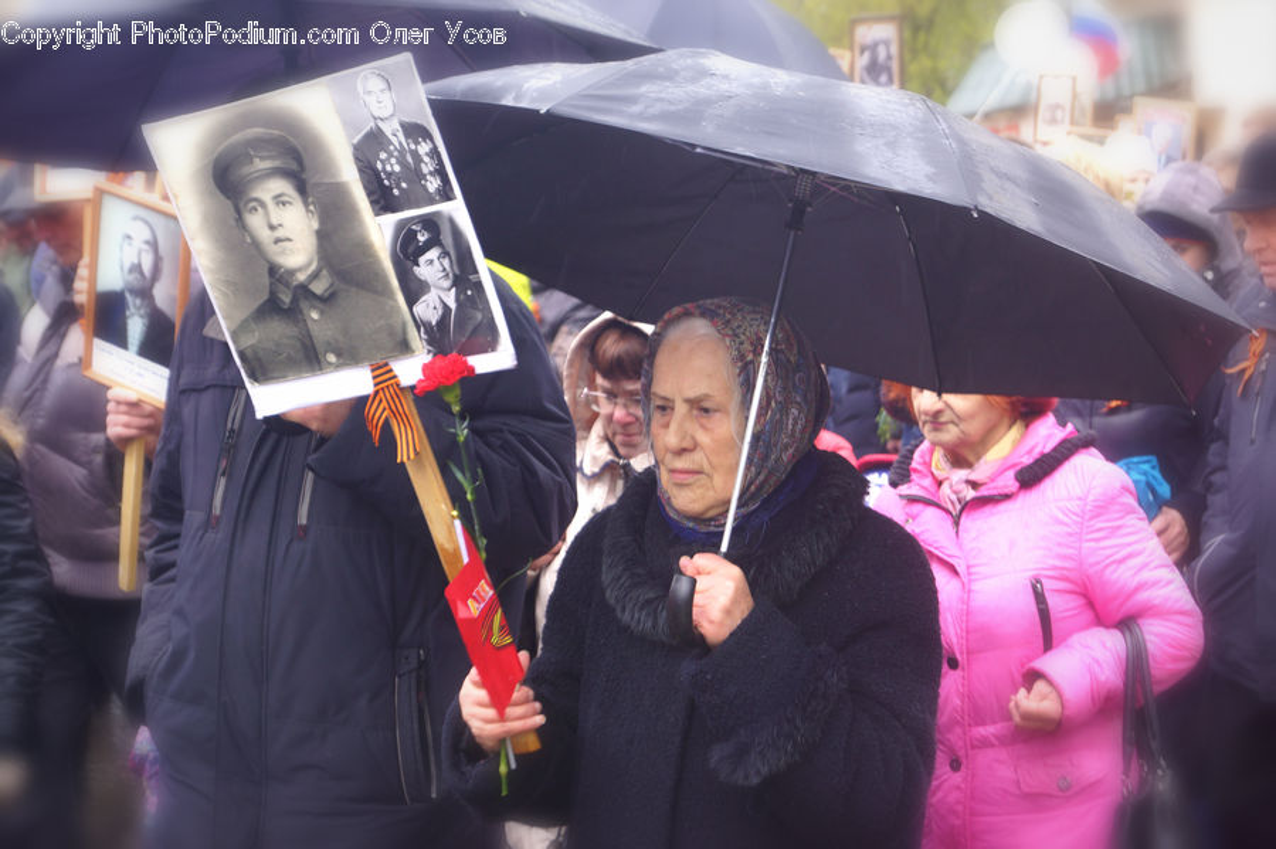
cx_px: 638
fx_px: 2922
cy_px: 424
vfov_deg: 16.5
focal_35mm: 82
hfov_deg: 24.6
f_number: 6.3
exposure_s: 1/100
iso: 100
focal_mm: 55
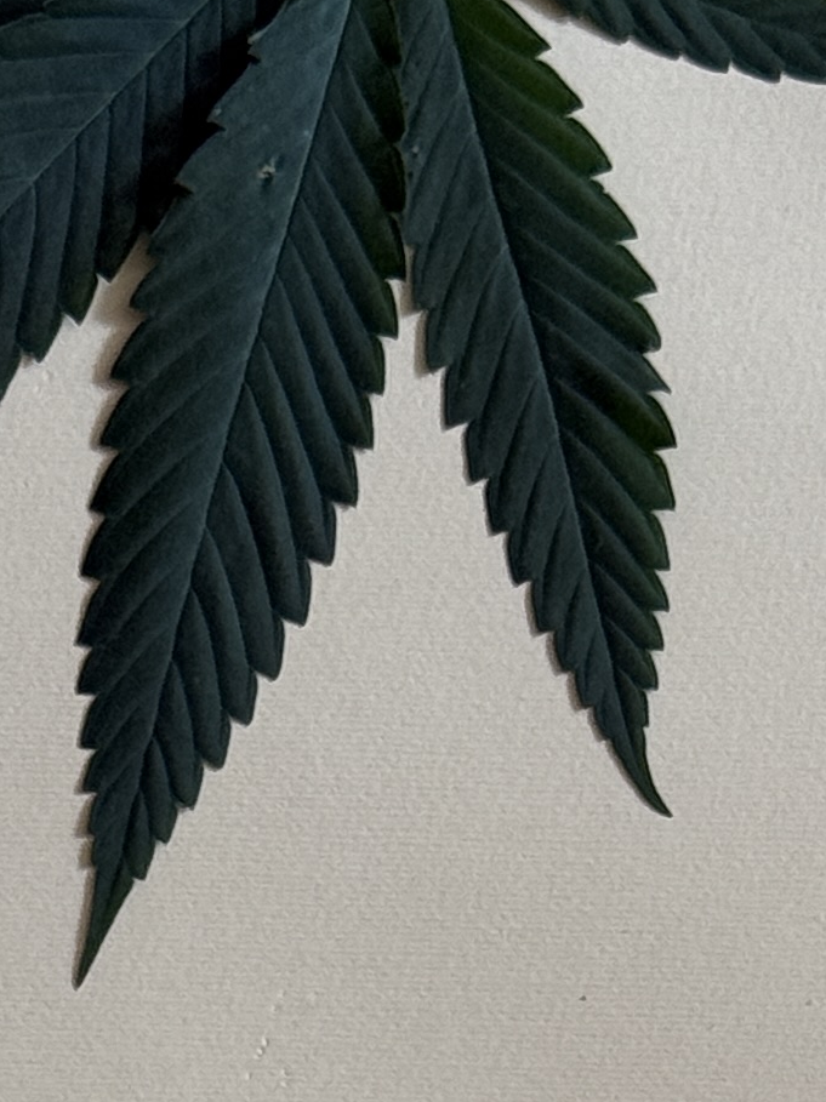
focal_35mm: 213
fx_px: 6782
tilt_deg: -88.7
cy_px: 2280
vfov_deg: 8.7
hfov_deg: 6.9
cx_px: 23
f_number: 1.78
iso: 100
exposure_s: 1/91
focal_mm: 6.76
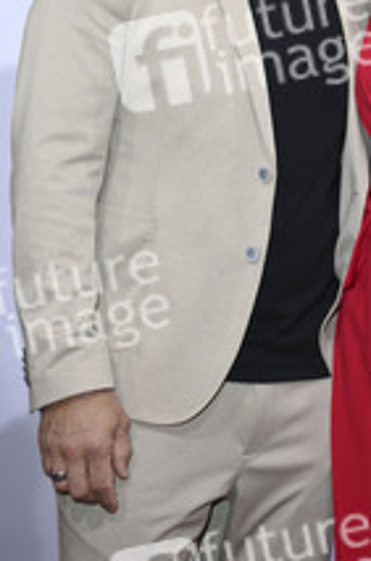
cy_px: 182
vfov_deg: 21.6
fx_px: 1460
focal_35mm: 94
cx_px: 321
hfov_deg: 14.4
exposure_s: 1/250
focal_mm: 50
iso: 400
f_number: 6.3
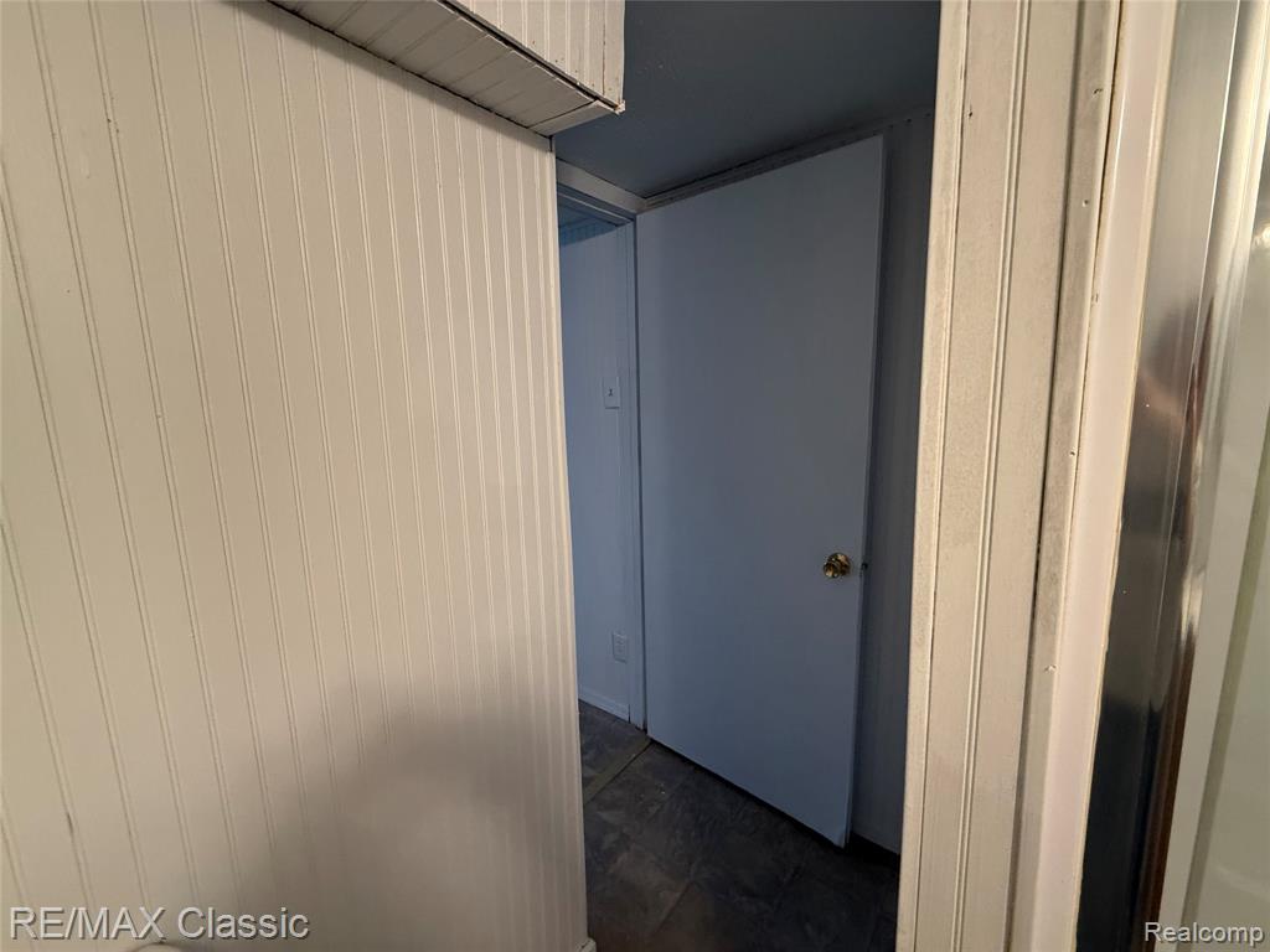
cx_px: 635
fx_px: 514
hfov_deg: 102.1
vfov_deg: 85.7
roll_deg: +0.6
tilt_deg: -8.2
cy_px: 476
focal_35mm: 14
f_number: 2.2
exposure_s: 1/60
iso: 320
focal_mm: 2.22
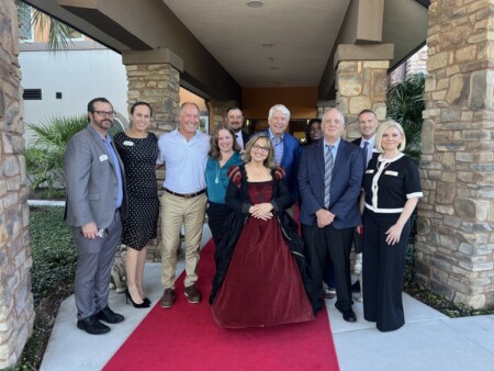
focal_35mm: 26
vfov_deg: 53.1
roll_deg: +0.0
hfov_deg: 67.3
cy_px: 186
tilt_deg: -6.3
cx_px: 247
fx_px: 371
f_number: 1.5
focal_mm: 5.7
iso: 50
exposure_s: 1/121
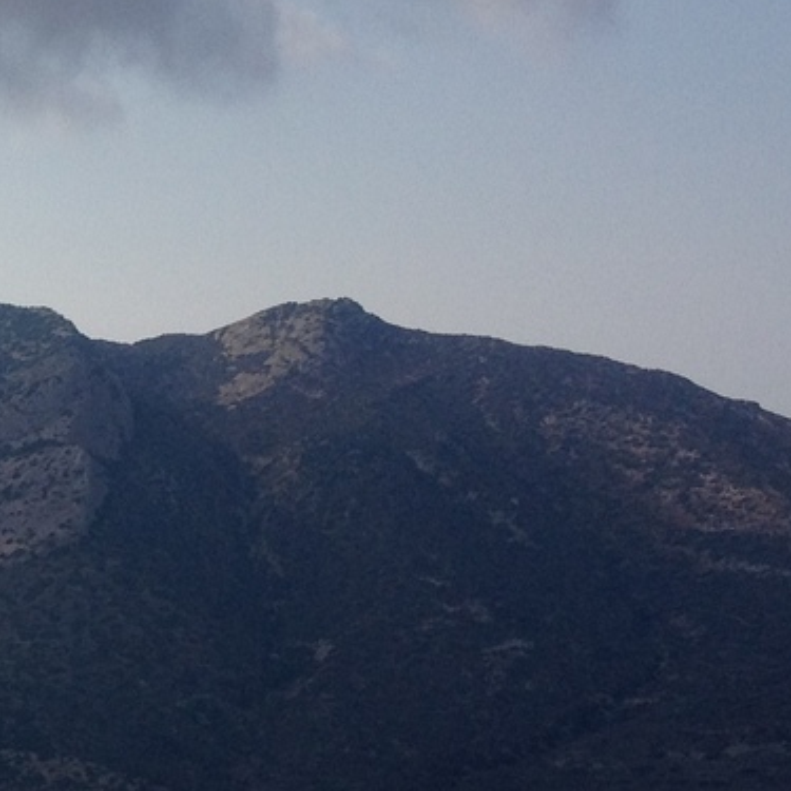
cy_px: 707
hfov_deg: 12.6
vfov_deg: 13.1
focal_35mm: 132
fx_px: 3413
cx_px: -346
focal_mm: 4.28
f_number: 2.4
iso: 50
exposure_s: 1/3067
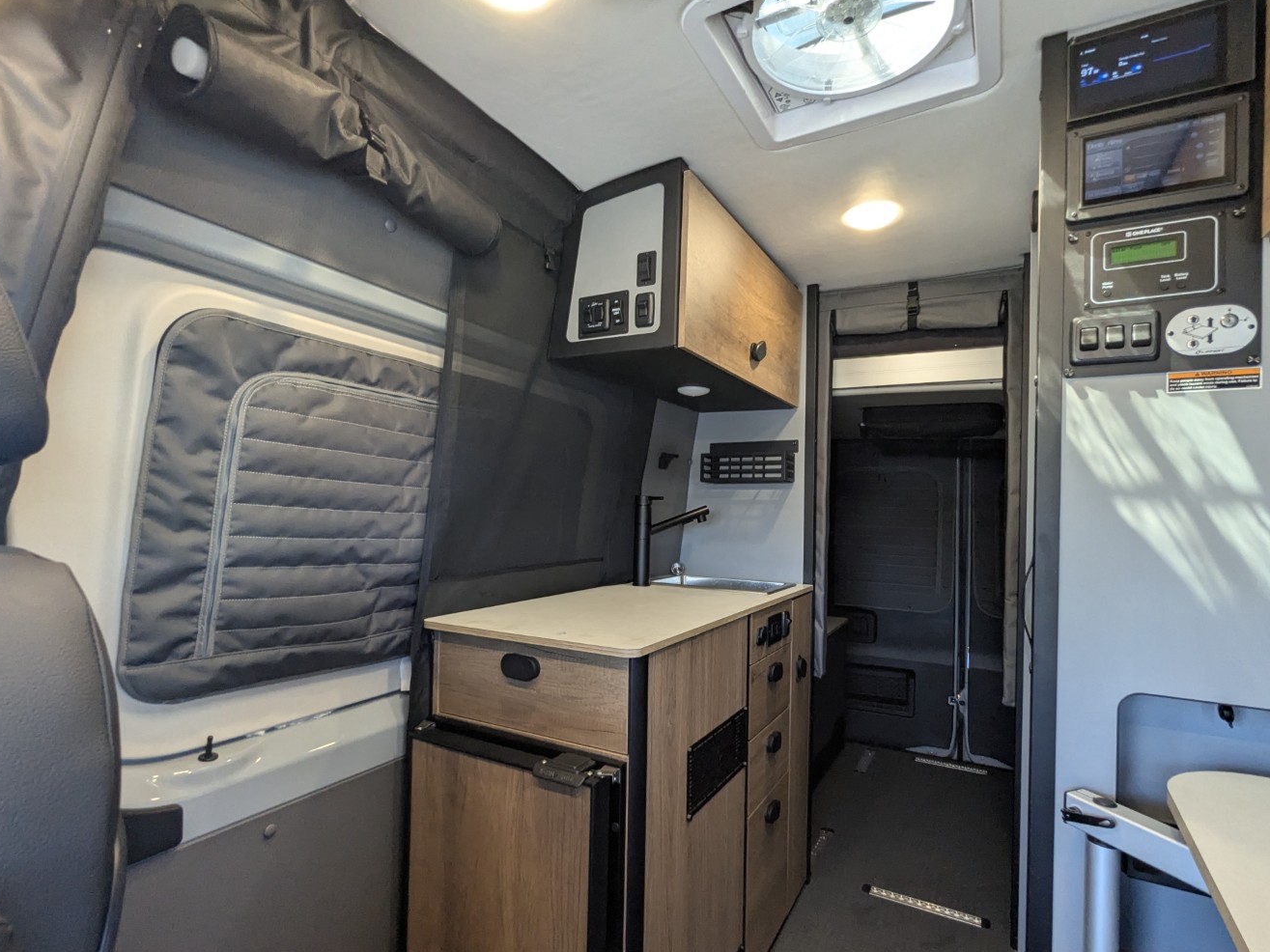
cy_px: 502
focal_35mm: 17
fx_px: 624
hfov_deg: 91.0
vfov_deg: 74.7
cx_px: 646
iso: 235
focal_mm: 2.35
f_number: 2.2
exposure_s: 1/94
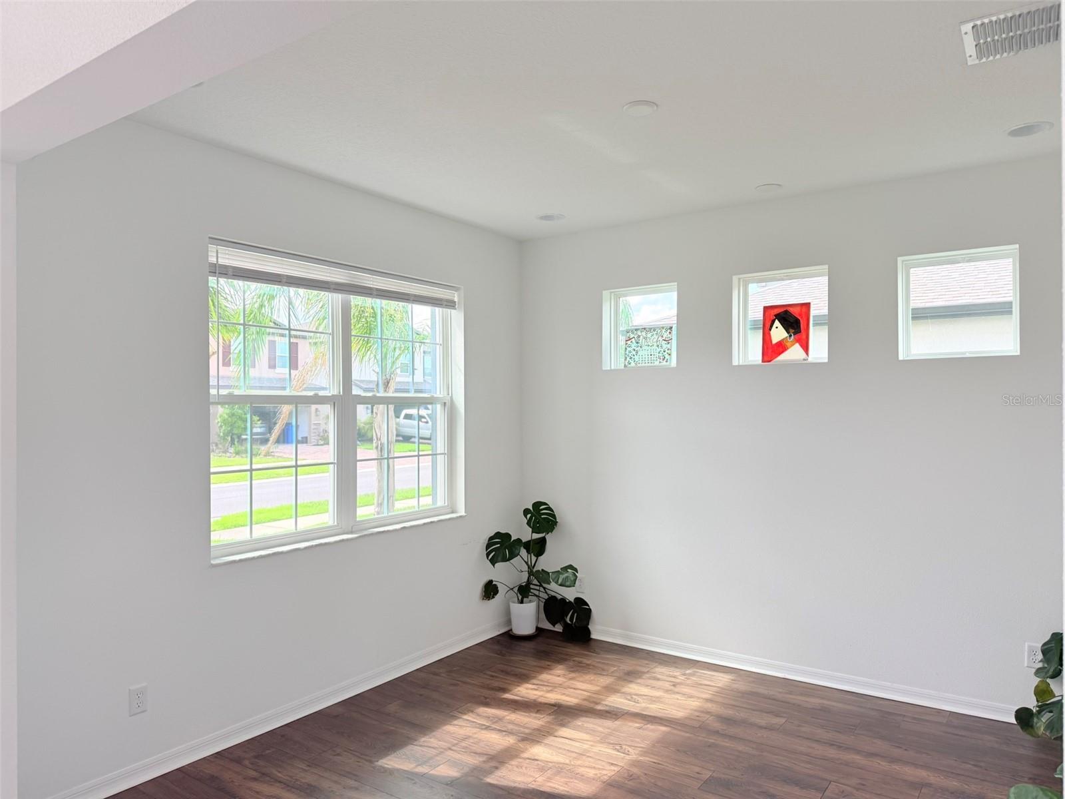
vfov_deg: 56.8
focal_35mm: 24
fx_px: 738
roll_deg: +0.4
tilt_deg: +0.5
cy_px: 400
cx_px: 532
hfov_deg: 71.6
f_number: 1.78
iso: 100
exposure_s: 1/410
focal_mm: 6.76
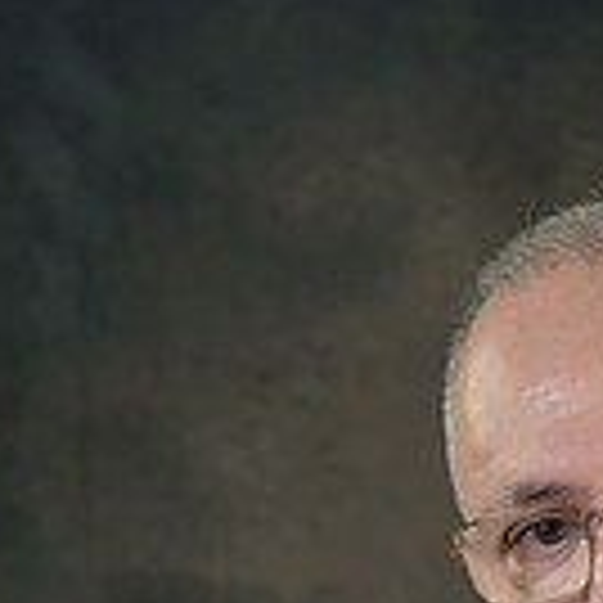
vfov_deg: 6.4
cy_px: 850
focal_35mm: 269
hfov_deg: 6.5
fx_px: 5301
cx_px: 616
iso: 250
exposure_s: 1/100
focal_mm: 94
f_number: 5
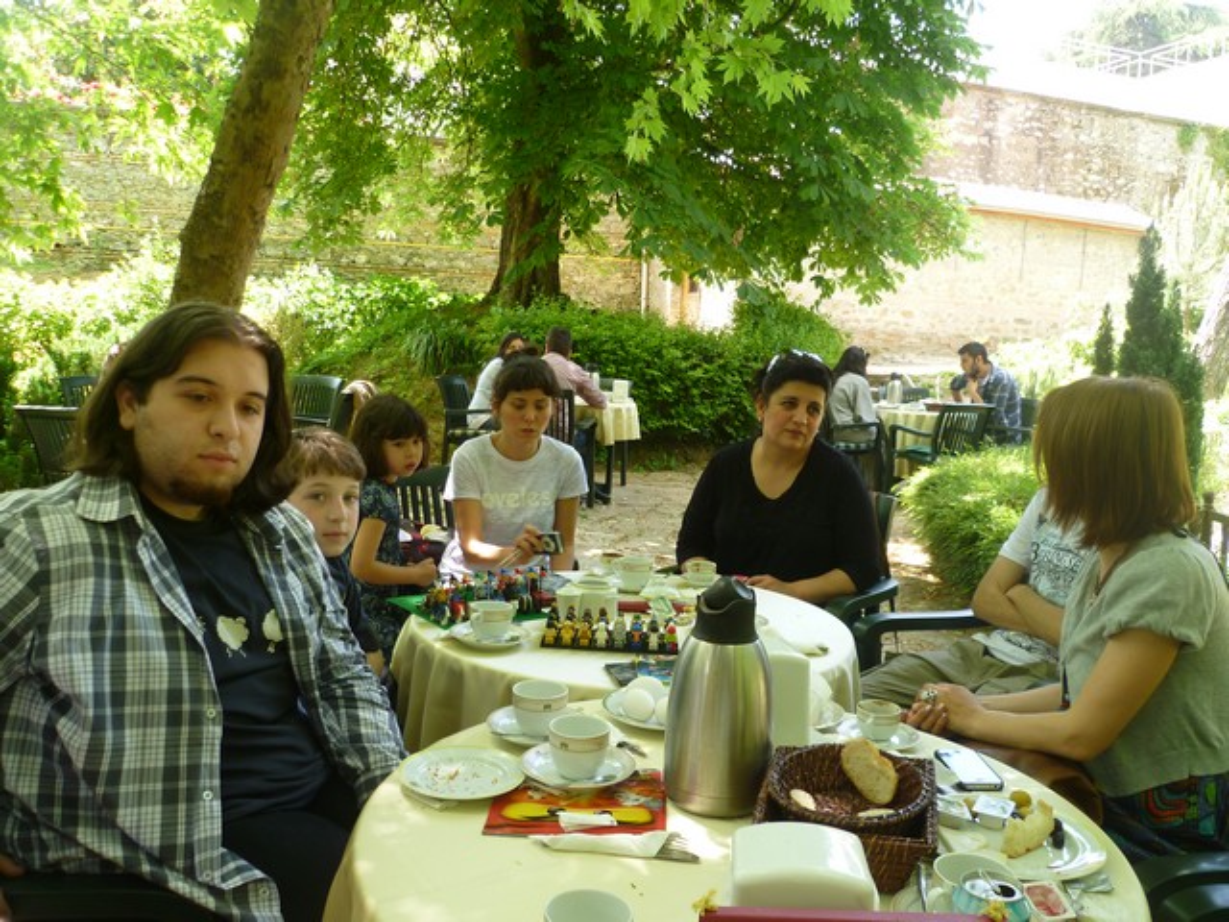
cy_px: 461
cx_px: 614
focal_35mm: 28
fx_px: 994
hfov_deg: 63.4
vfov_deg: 49.7
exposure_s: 1/50
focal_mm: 5
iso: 80
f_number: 2.8
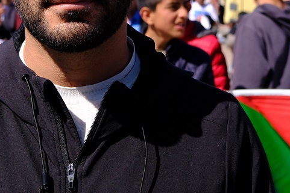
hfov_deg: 19.3
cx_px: 59
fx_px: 846
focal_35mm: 105
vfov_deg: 12.9
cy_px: 11
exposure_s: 1/2000
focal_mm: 24.7
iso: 320
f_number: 4
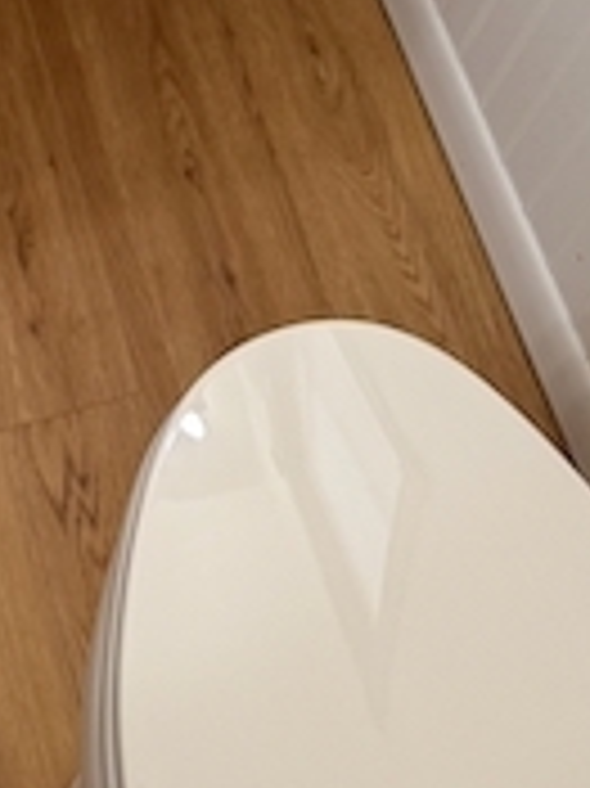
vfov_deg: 19.1
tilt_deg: -40.1
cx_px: 423
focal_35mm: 88
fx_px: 2002
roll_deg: -24.3
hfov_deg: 16.7
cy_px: -450
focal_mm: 6.76
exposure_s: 1/120
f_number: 1.78
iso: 160
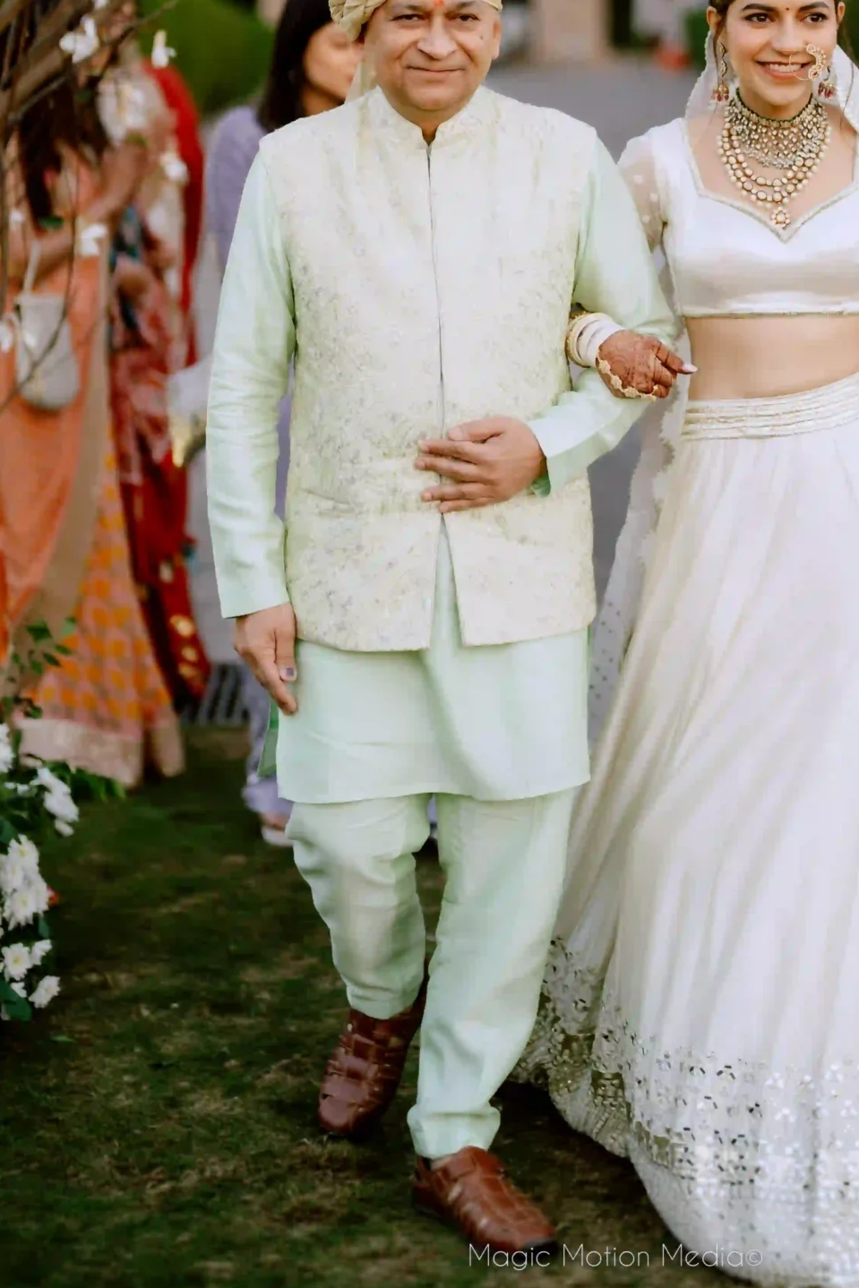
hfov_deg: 15.3
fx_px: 3184
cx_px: 616
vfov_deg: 22.4
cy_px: 171
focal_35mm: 89
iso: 200
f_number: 1.2
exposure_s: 1/500
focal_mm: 50
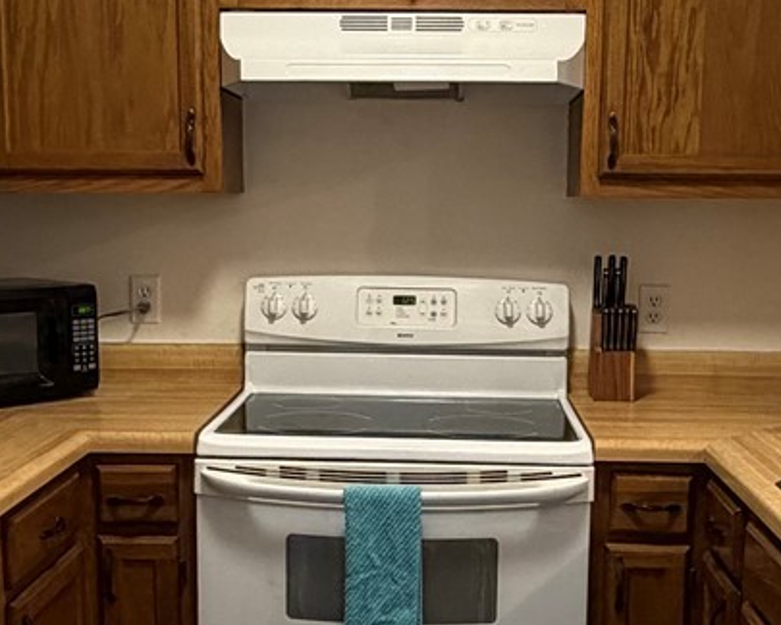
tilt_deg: -8.6
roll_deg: -0.6
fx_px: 1248
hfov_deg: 34.7
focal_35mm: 54
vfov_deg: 28.0
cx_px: 409
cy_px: 378
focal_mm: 2.22
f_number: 2.2
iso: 400
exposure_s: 1/60
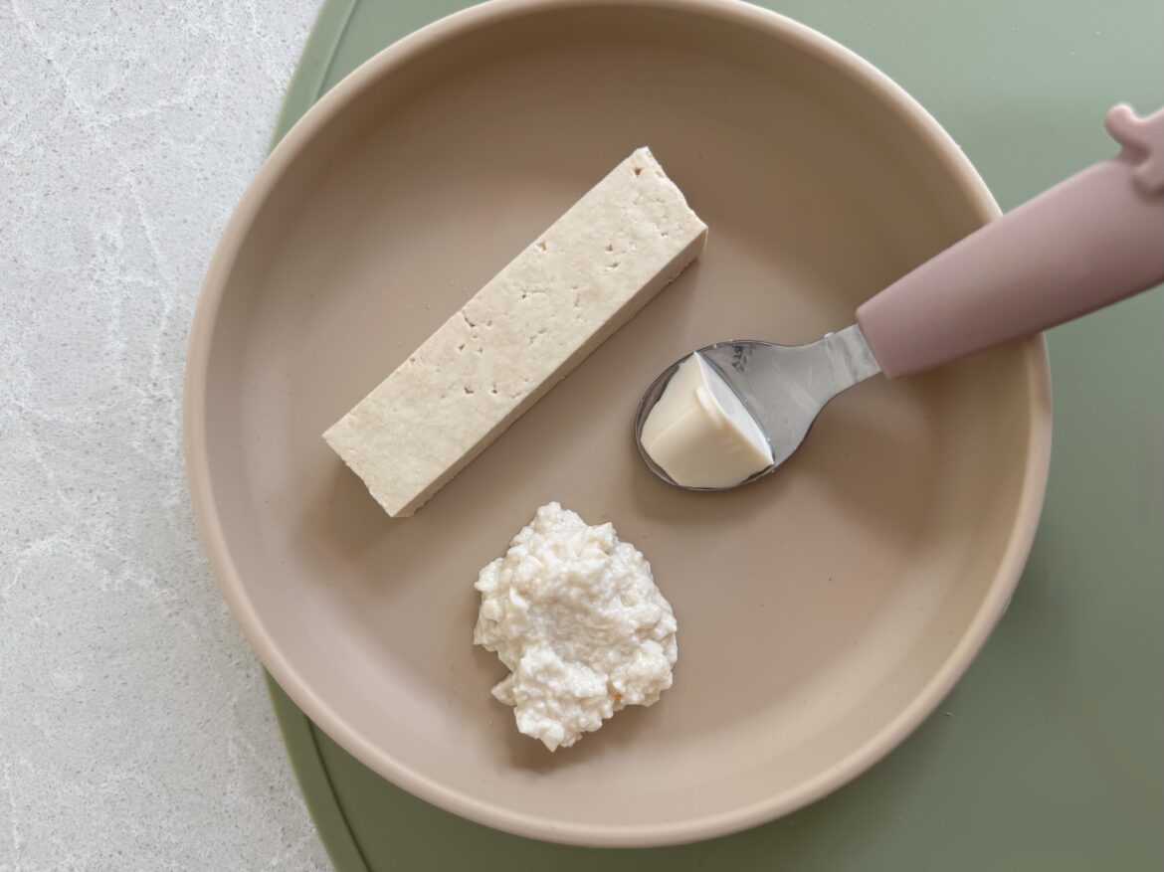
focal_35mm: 24
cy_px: 436
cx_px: 582
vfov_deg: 56.8
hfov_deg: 71.6
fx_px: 807
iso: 64
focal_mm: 6.76
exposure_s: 1/204
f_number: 1.78
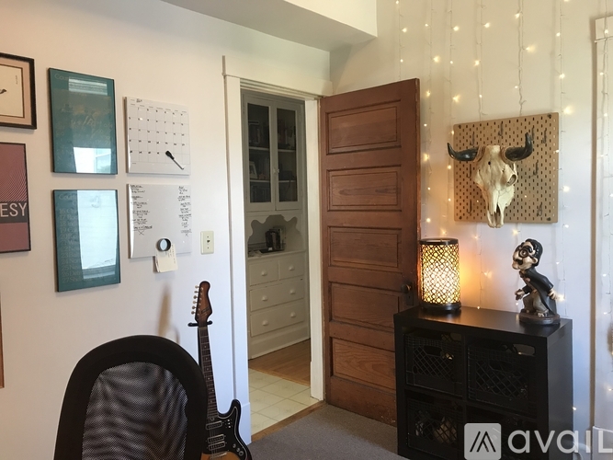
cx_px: 306
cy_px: 230
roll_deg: +1.3
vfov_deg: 49.7
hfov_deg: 63.5
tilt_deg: -2.8
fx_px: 496
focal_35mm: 28
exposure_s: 1/30
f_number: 1.8
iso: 40
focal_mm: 3.99
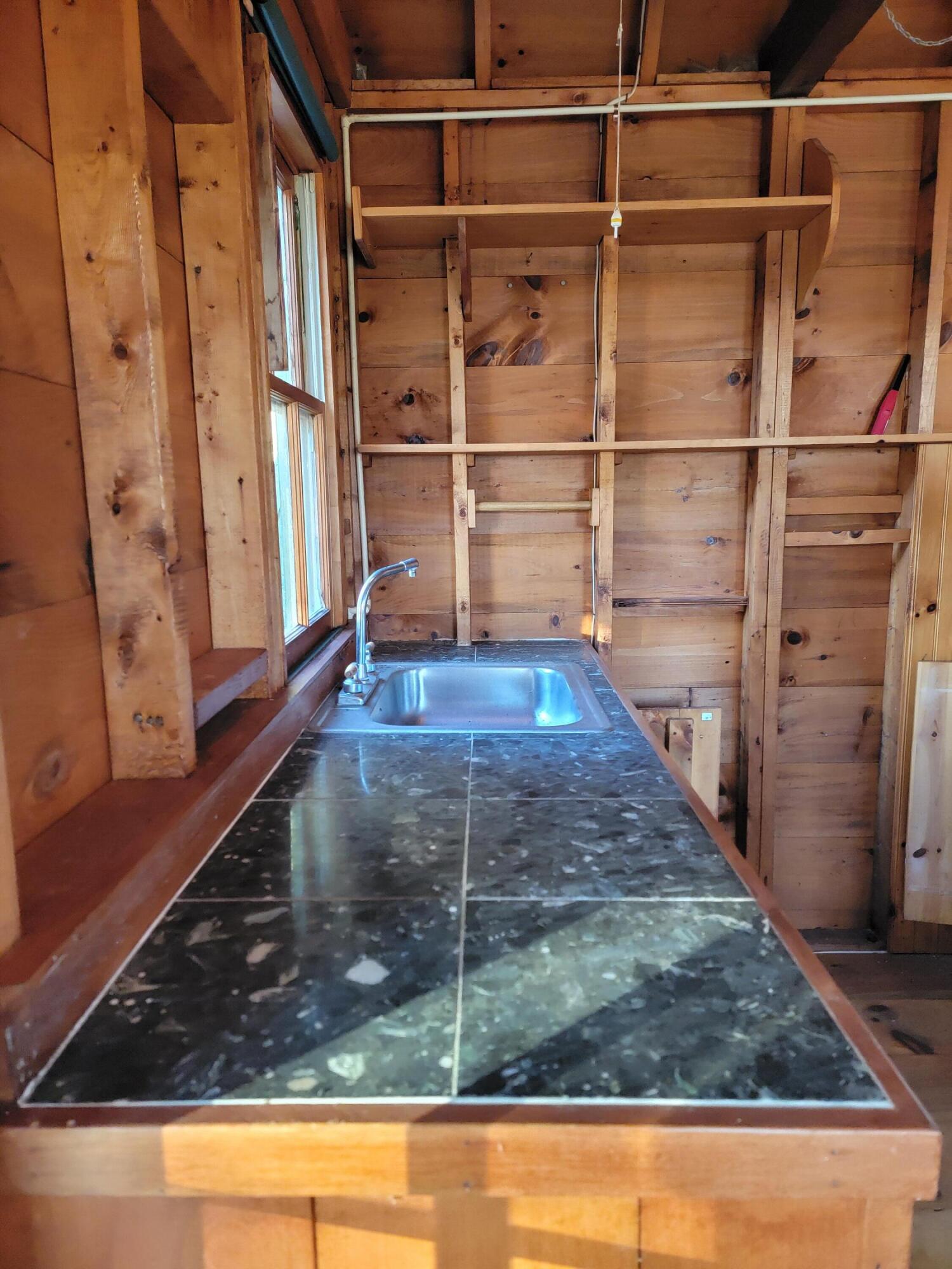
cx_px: 476
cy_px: 634
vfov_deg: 71.6
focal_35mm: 24
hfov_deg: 56.8
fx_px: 880
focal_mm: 6.7
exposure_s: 1/40
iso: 320
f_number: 1.8
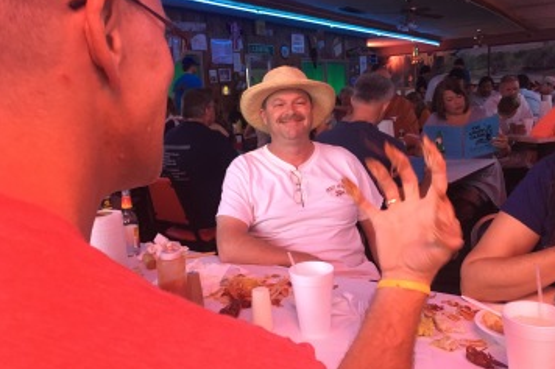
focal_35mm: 31
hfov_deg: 60.3
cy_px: 179
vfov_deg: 42.3
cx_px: 282
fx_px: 478
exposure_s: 1/15
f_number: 2.2
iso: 200
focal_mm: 4.15
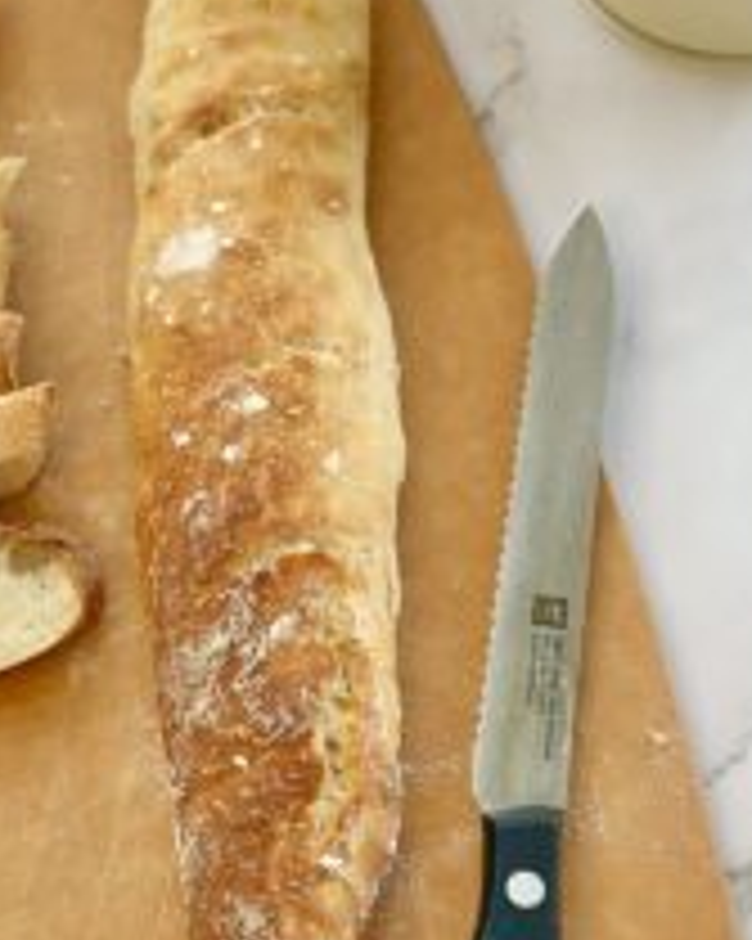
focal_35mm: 112
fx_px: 3118
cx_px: -65
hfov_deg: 13.5
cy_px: 526
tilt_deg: -67.9
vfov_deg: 17.2
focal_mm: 6.86
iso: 100
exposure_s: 1/172
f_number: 1.78
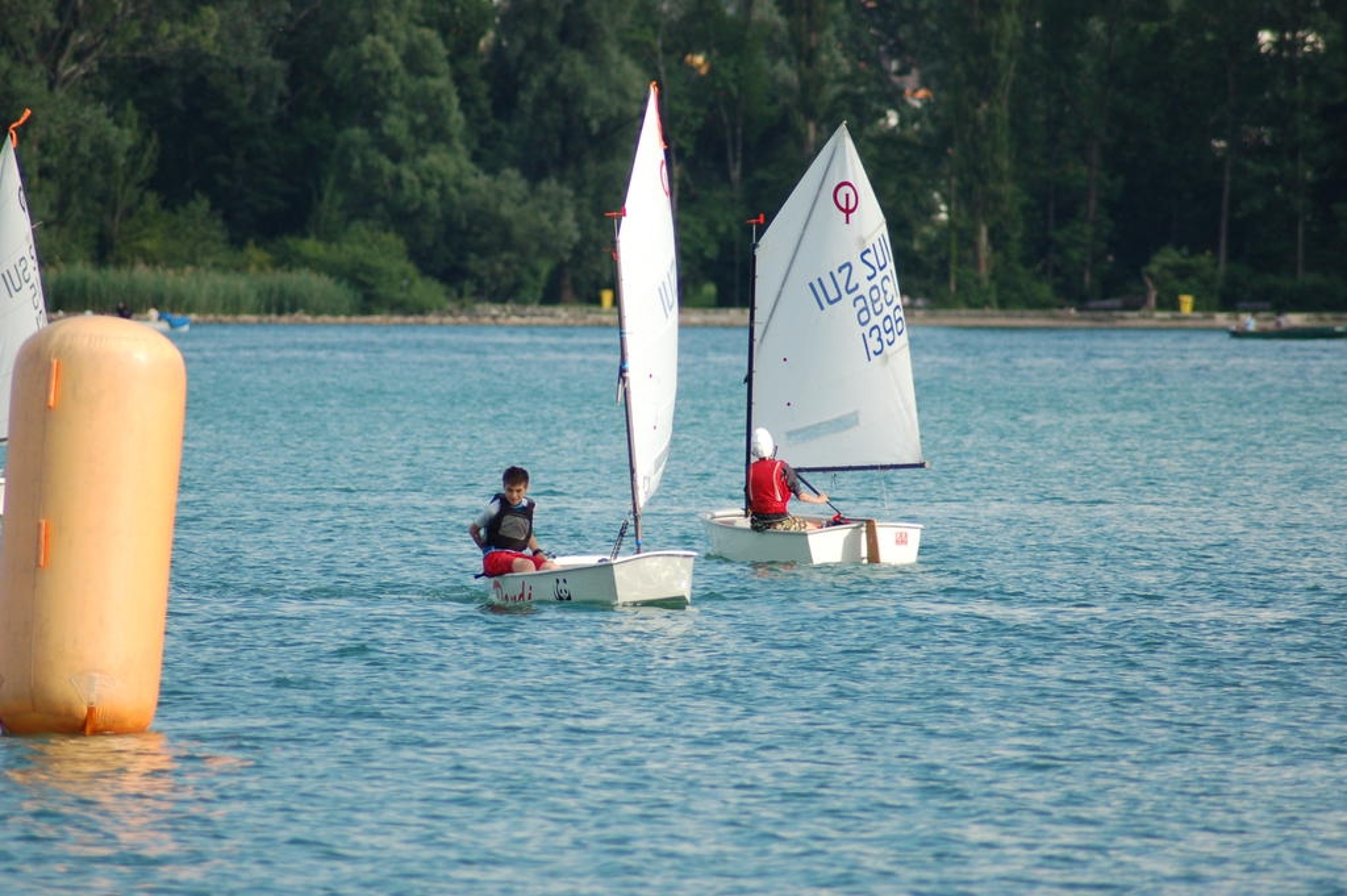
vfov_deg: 3.1
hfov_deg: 4.6
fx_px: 16824
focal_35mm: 450
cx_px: 674
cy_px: 448
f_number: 5.6
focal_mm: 300
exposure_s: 1/1000
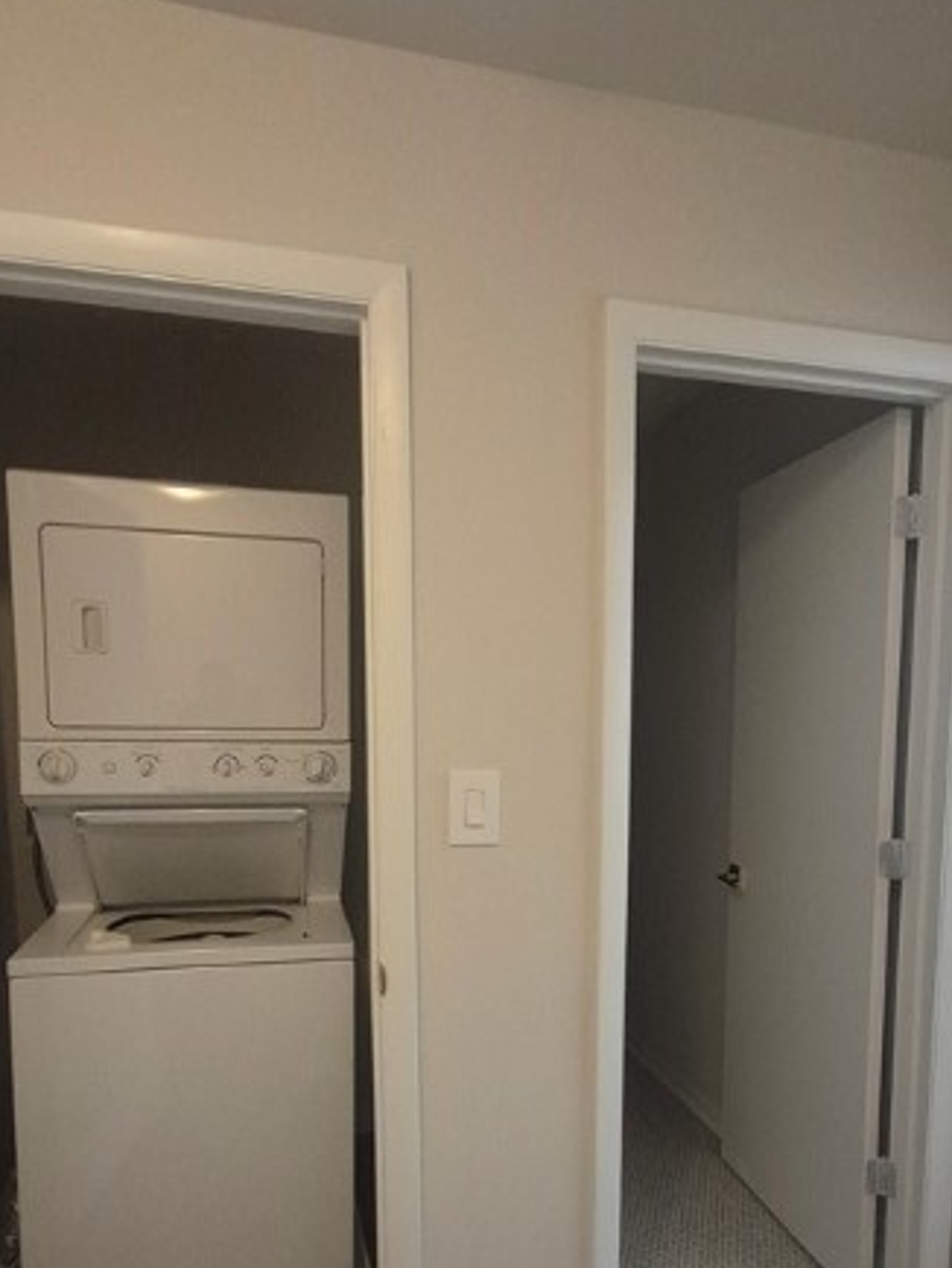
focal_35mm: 23
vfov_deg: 72.5
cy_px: 803
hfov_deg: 58.8
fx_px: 843
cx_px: 531
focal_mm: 1.74
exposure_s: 1/60
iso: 640
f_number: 2.2
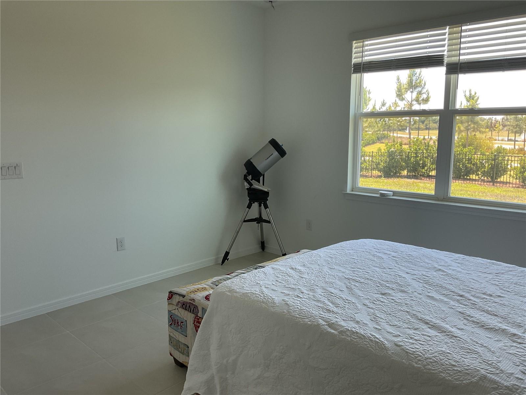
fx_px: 441
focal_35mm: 29
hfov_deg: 61.7
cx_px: 263
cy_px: 198
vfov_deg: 48.2
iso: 40
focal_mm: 3
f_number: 1.8
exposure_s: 1/120
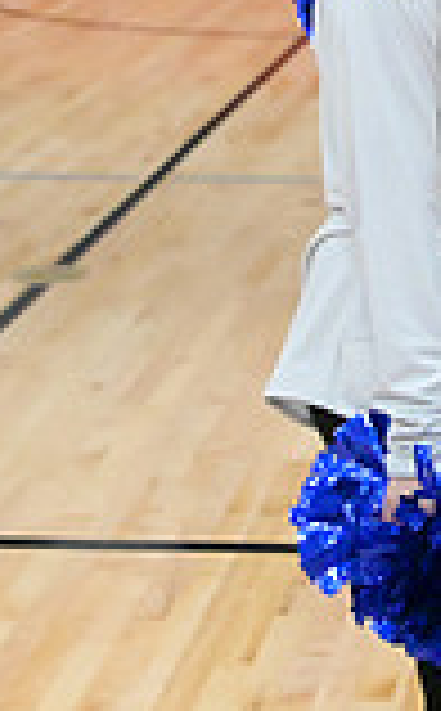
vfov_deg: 15.4
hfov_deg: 9.4
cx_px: 616
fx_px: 2610
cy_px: 86
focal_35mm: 135
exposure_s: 1/8000
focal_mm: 36
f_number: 2.8
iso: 45600
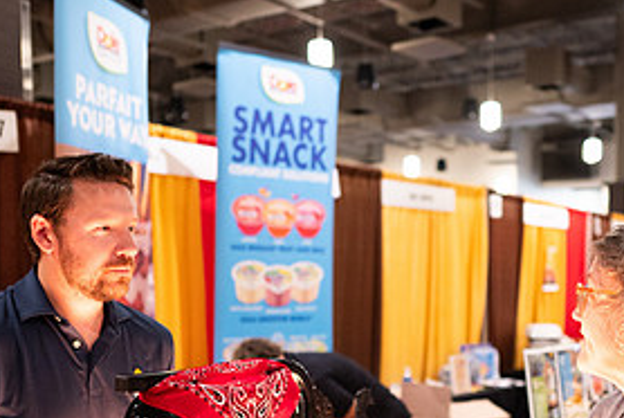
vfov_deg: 26.4
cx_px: 422
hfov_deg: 39.0
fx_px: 868
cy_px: 356
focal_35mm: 50
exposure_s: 1/200
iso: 1250
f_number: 1.8
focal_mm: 24
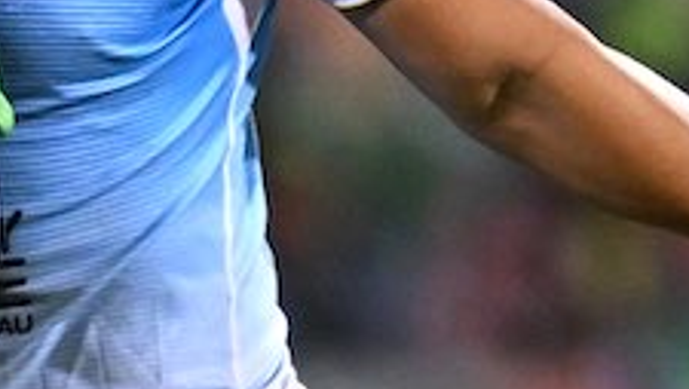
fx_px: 30645
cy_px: -83
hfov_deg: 1.3
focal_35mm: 1676
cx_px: -175
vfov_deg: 0.7
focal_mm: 400
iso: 4000
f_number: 2.8
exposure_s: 1/1600
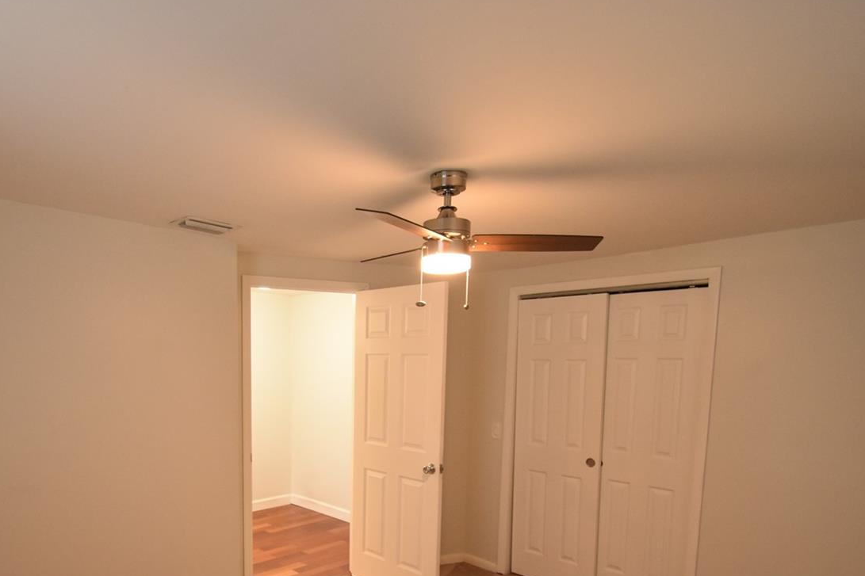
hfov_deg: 77.5
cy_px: 413
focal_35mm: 22
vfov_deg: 55.2
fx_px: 528
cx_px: 339
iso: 1800
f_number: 3.5
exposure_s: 1/60
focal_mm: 10
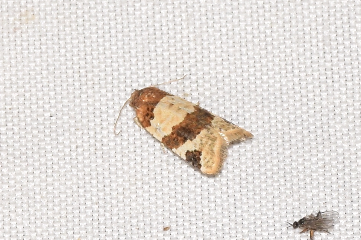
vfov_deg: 6.5
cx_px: 180
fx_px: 2106
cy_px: 120
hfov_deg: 9.8
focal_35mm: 210
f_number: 13
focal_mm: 140
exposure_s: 1/160
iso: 100
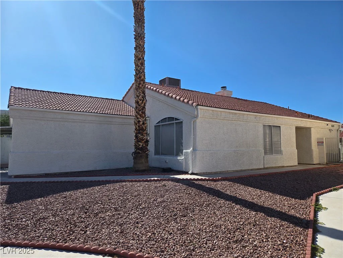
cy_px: 129
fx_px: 228
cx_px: 172
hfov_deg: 73.9
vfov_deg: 58.9
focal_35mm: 23
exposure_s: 1/2921
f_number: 1.8
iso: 32
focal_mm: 5.4
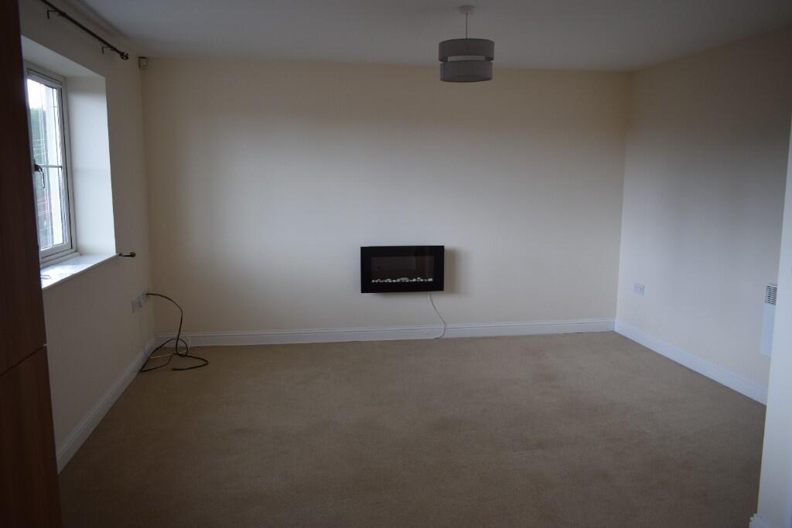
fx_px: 594
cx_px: 396
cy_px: 264
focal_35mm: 27
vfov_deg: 47.9
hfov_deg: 67.4
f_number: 4
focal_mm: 18
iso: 400
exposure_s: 1/60
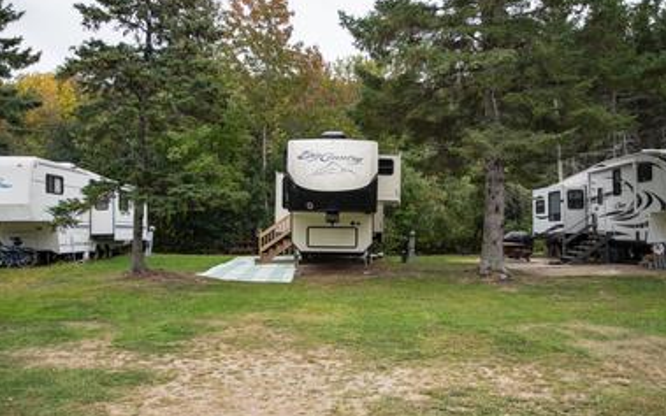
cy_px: 200
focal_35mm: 32
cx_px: 336
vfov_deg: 39.4
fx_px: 581
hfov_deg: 59.6
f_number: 2.8
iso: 100
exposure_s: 1/200
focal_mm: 21
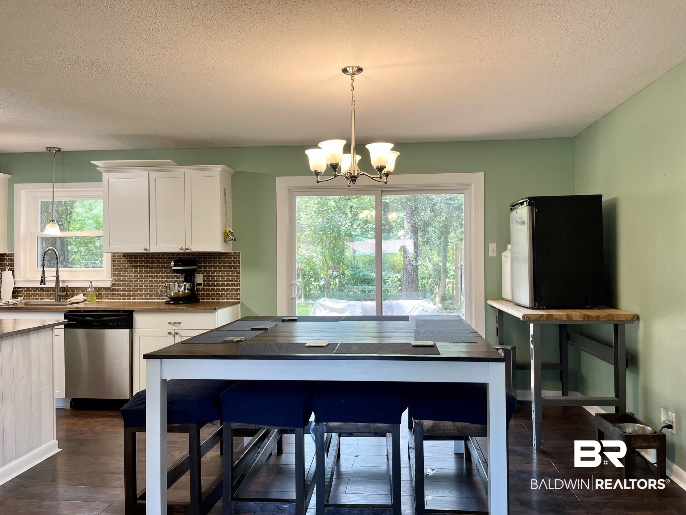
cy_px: 258
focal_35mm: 26
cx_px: 343
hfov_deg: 67.3
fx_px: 515
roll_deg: +0.6
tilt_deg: +0.5
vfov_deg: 53.1
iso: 64
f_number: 1.6
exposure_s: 1/60
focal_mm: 5.1
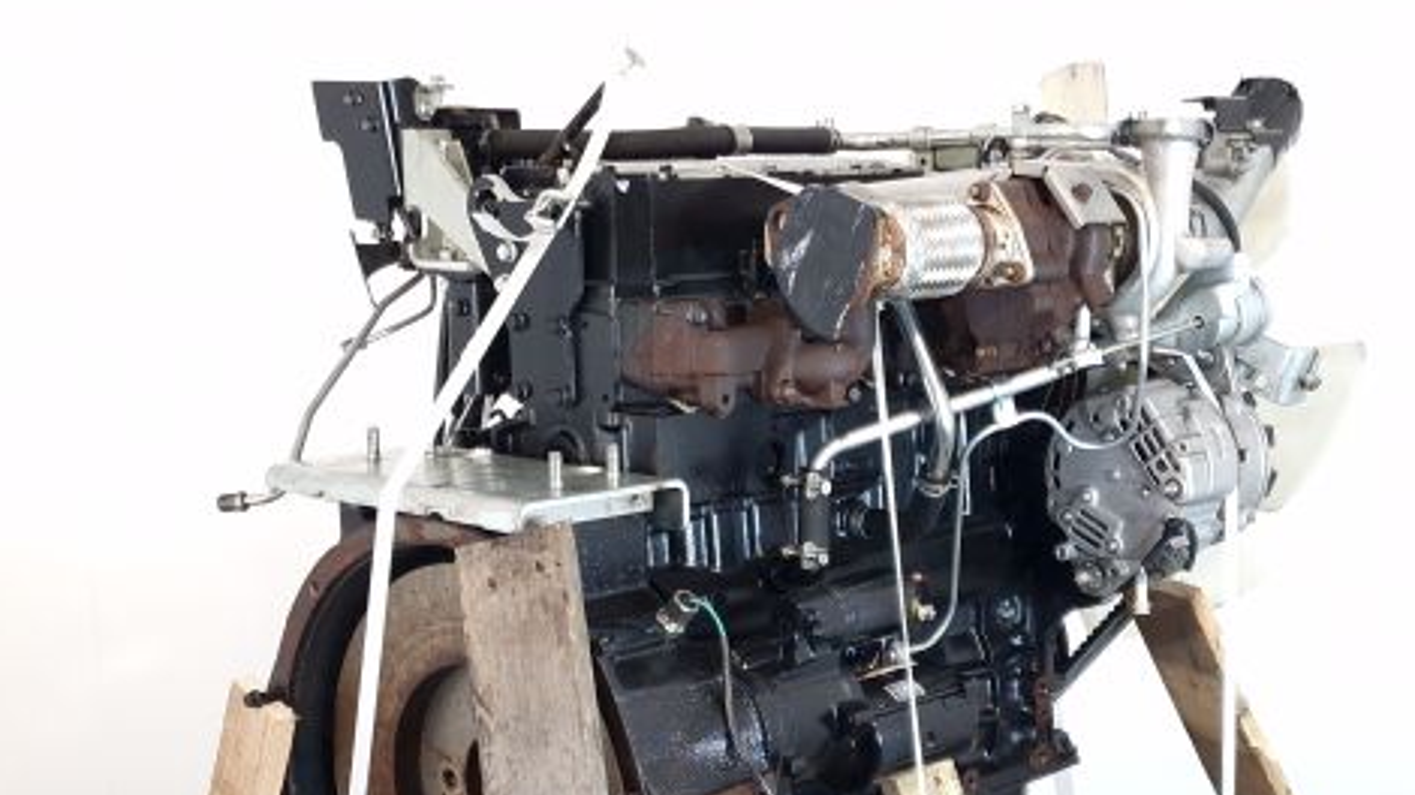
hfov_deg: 60.9
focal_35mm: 32
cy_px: 590
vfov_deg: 35.9
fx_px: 1200
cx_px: 789
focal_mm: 6.4
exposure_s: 1/50
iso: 100
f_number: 1.8
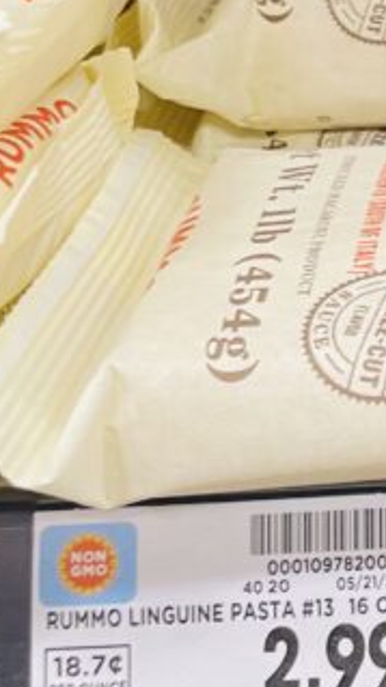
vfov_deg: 23.0
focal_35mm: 91
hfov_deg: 12.2
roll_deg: +4.5
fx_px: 1659
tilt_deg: -19.0
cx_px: 692
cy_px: 97
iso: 100
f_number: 1.6
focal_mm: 4.2
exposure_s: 1/41
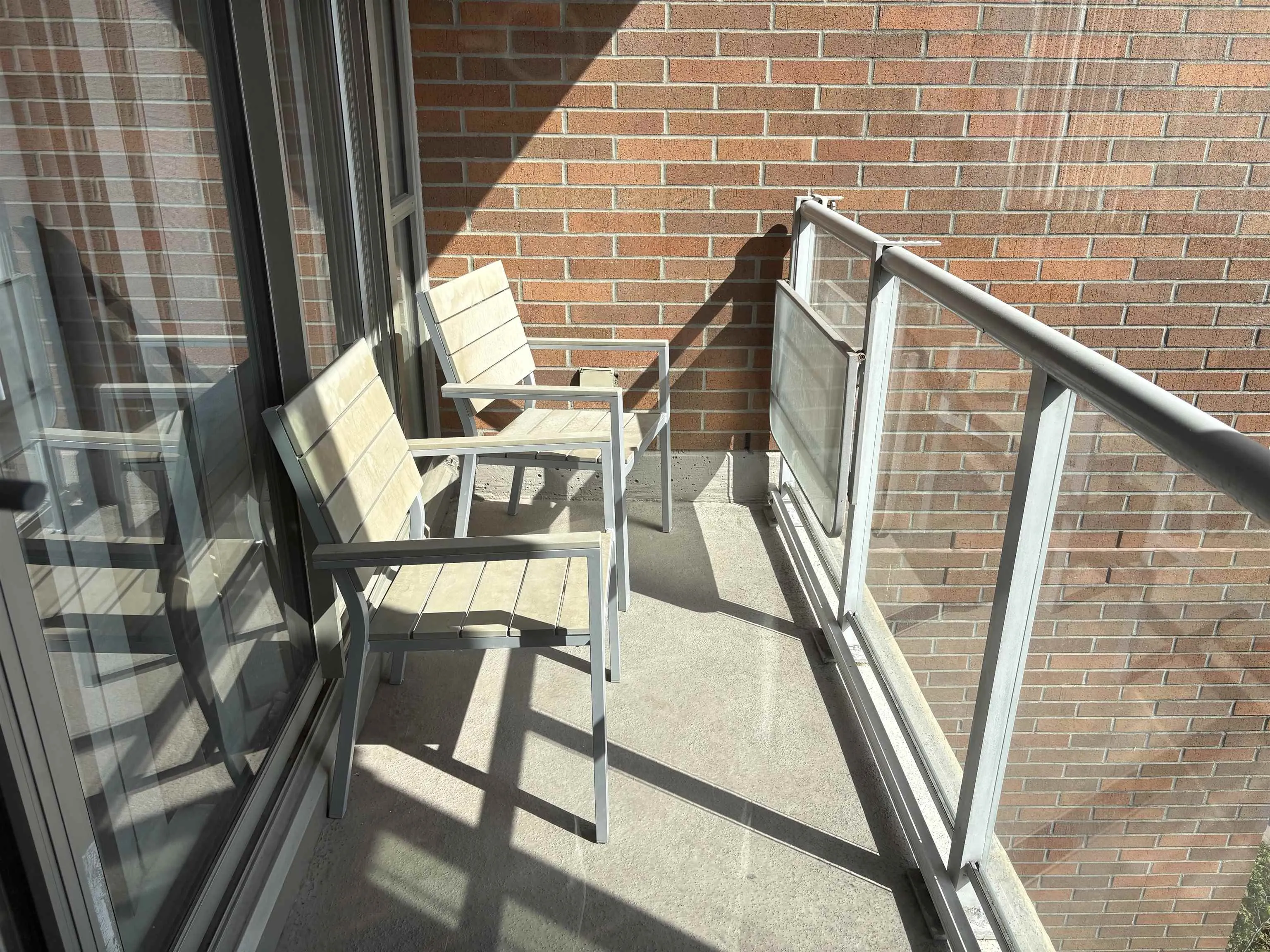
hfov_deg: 67.3
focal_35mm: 26
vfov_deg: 53.1
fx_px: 954
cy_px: 476
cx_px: 635
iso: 50
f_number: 1.6
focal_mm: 5.96
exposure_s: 1/1751
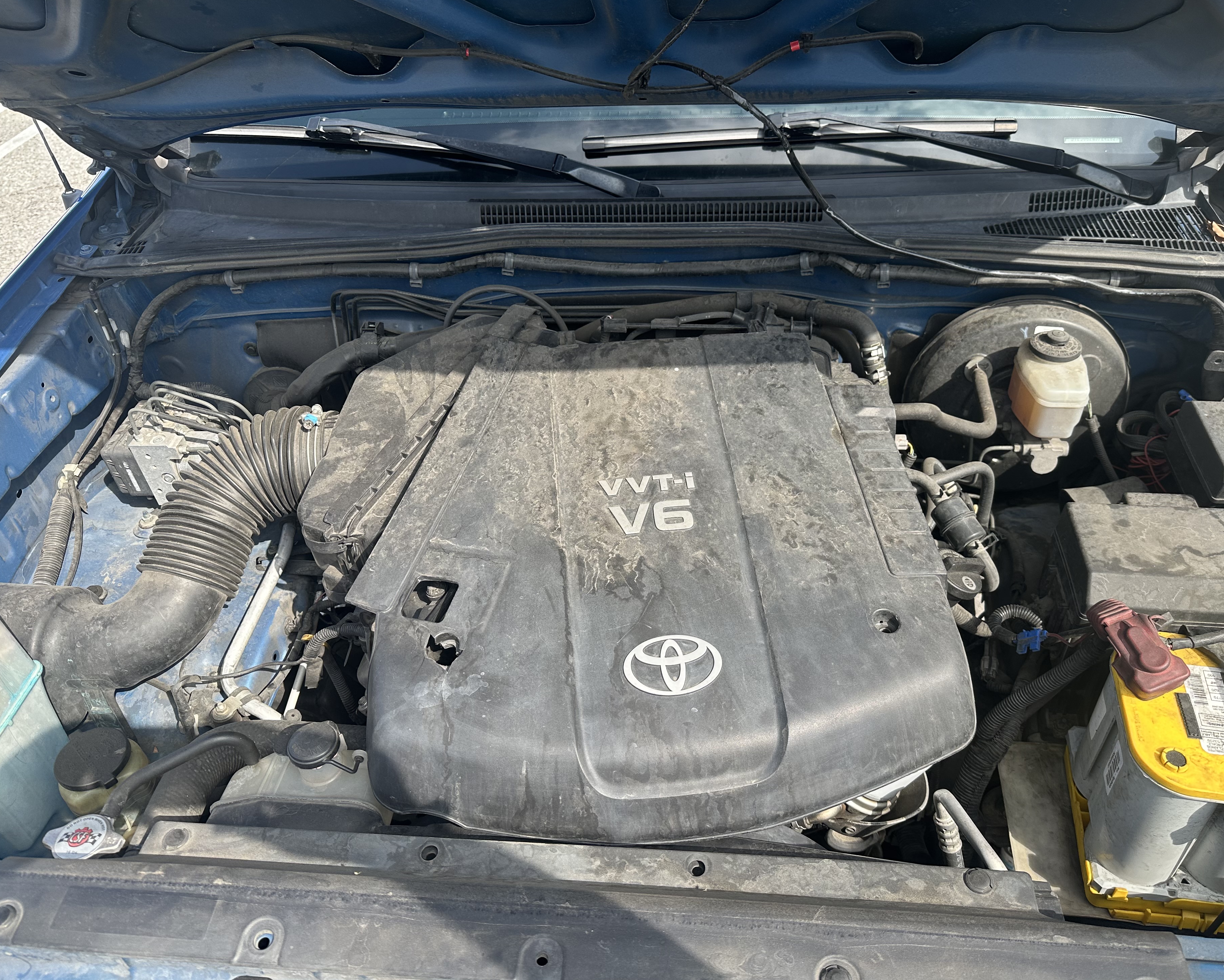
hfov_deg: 66.0
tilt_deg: -39.5
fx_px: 942
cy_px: 495
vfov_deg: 54.9
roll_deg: +2.8
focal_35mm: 26
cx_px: 649
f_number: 1.78
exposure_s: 1/1393
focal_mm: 6.86
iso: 80
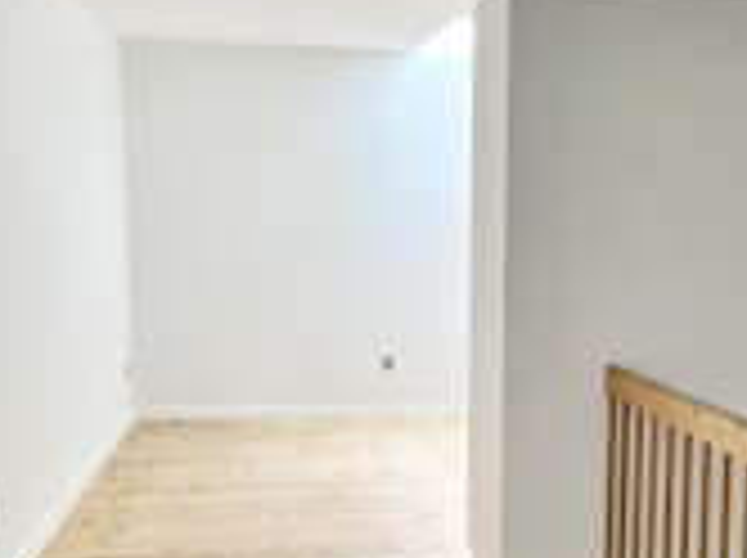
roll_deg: -1.5
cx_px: 452
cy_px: 351
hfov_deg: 35.5
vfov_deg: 26.9
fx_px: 1164
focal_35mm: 54
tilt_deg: -6.3
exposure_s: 1/121
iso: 80
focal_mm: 6.86
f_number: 1.78
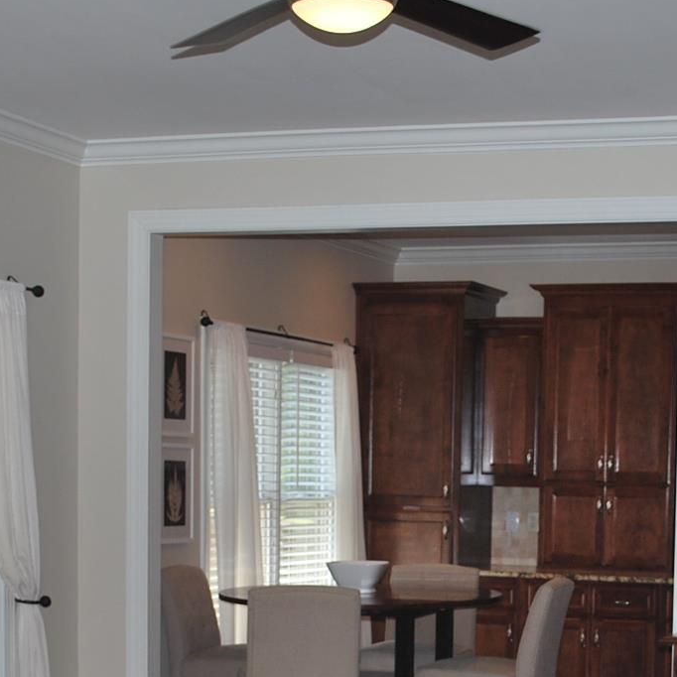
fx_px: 1925
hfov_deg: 19.9
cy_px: 639
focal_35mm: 87
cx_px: 417
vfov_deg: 19.5
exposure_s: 1/125
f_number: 4.2
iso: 100
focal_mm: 24
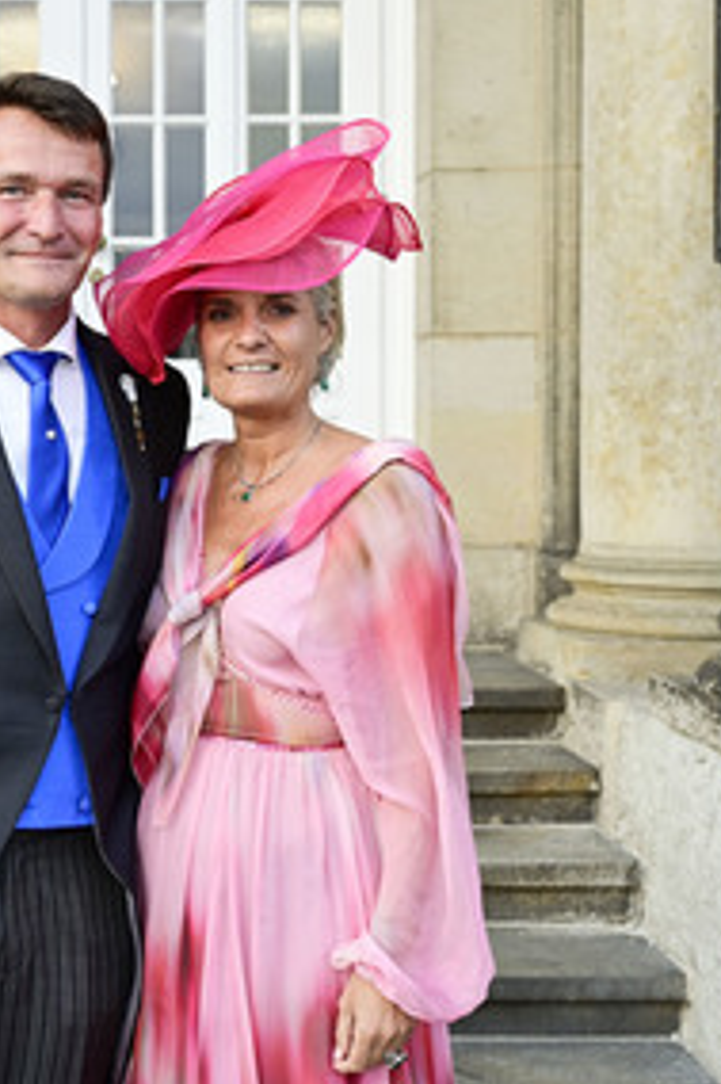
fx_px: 1865
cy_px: 531
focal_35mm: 62
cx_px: 143
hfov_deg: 21.6
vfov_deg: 32.4
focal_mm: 39
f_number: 5.6
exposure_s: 1/160
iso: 400
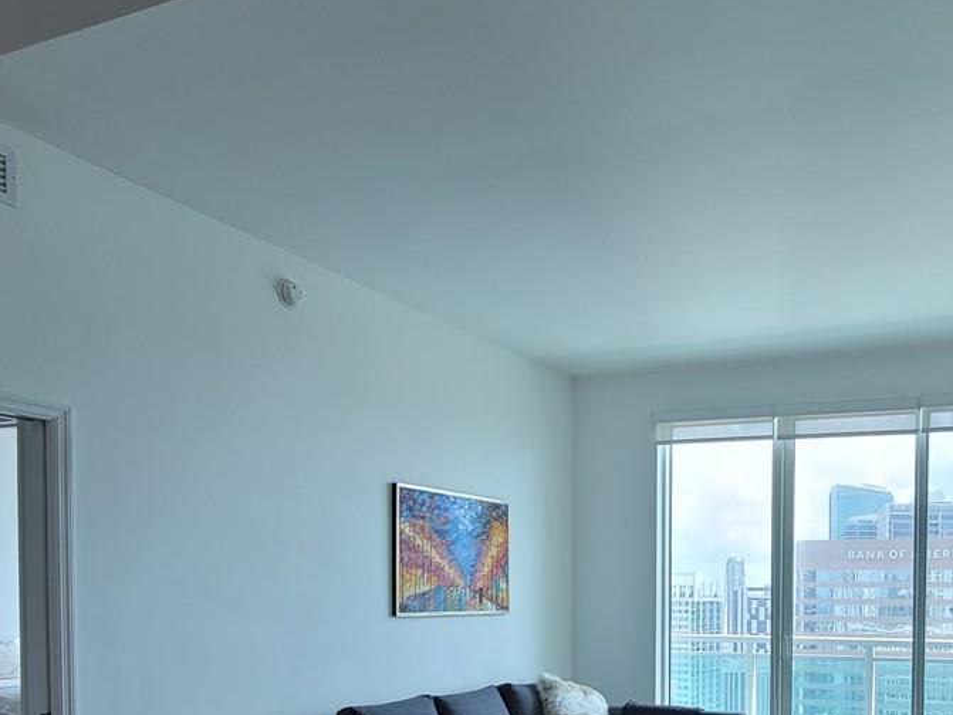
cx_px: 682
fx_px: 853
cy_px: 620
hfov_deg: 56.3
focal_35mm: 31
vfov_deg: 42.3
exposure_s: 1/119
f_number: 2.2
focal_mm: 2.2
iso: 64
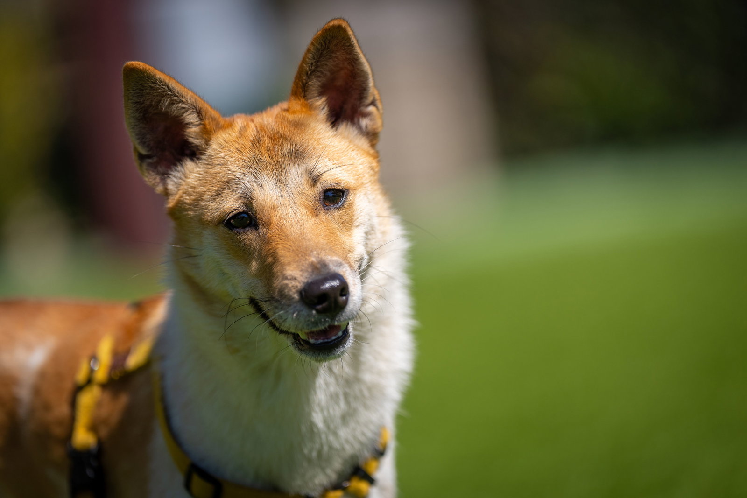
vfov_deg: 6.9
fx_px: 4150
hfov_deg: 10.3
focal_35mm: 200
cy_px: 249
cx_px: 374
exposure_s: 1/2500
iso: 100
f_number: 2.8
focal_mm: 200
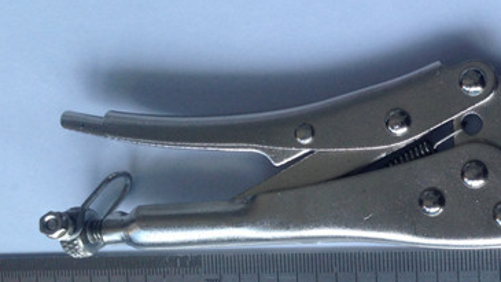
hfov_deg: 30.5
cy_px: 180
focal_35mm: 67
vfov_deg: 17.9
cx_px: 421
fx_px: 890
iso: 64
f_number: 2.4
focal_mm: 4.12
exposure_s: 1/120
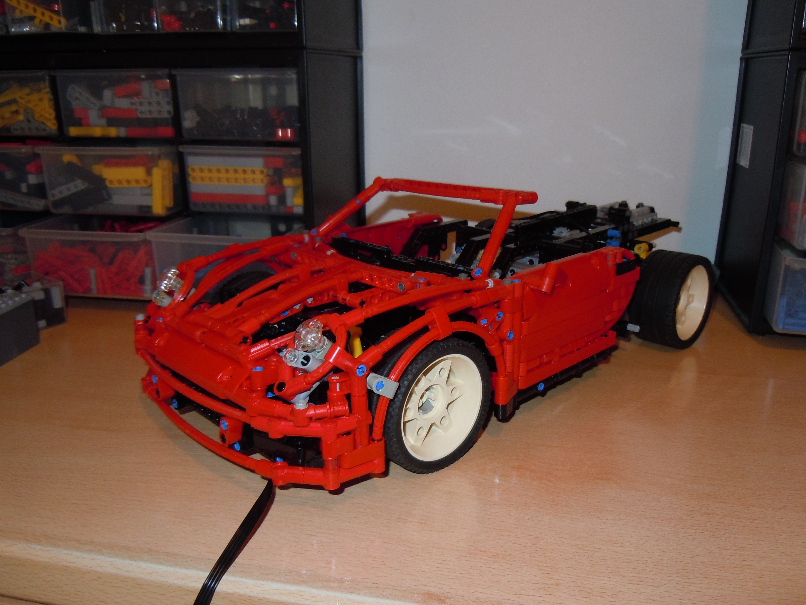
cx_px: 403
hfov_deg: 60.0
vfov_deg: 46.8
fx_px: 699
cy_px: 302
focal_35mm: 30
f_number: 3.5
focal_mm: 5.4
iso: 200
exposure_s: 1/30
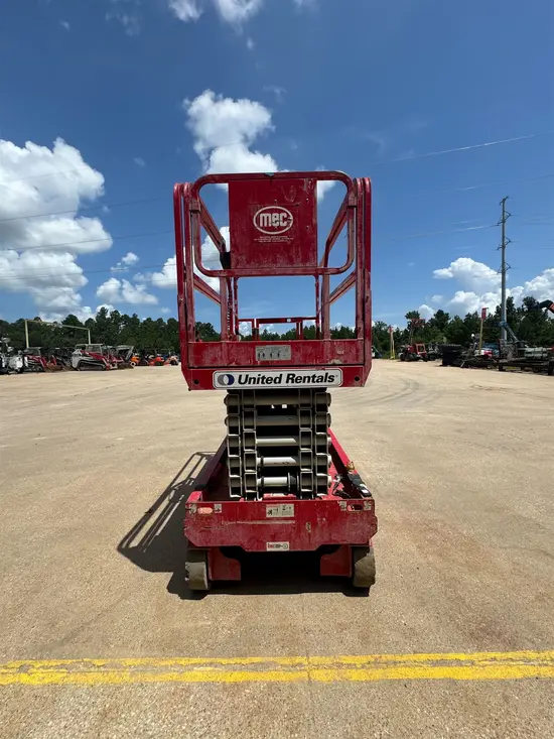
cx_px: 277
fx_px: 299
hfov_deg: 85.7
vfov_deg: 102.1
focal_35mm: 14
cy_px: 370
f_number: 2.2
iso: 50
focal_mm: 2.22
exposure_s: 1/2415
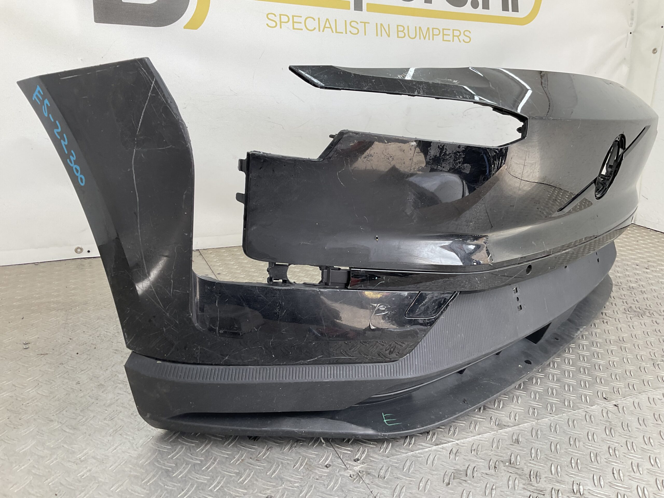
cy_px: 249
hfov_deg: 61.7
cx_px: 332
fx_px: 556
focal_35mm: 29
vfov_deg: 48.2
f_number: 1.8
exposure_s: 1/120
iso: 20
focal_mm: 3
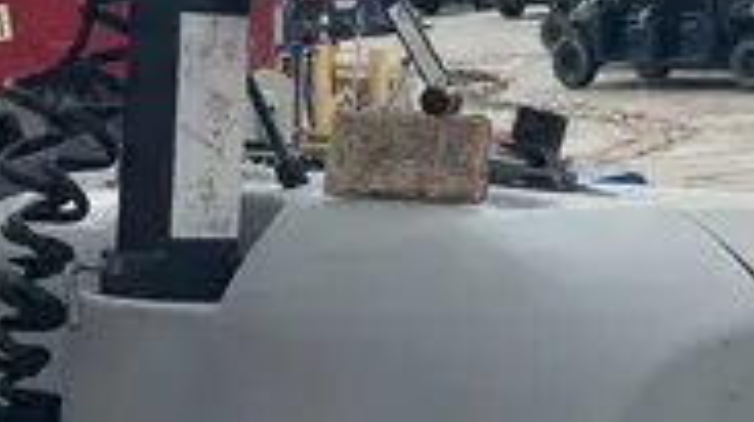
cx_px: 316
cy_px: 104
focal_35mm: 113
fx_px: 2257
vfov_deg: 10.7
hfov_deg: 19.0
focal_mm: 5.1
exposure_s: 1/2101
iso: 50
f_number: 1.6
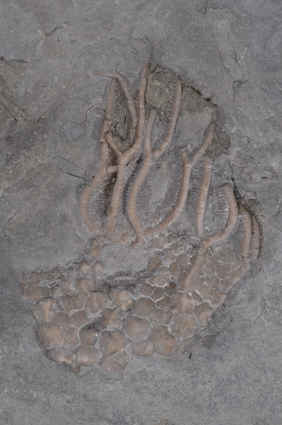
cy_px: 212
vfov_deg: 22.6
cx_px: 141
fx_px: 1060
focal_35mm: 90
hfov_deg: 15.2
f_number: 40
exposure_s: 1/6
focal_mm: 60
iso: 200
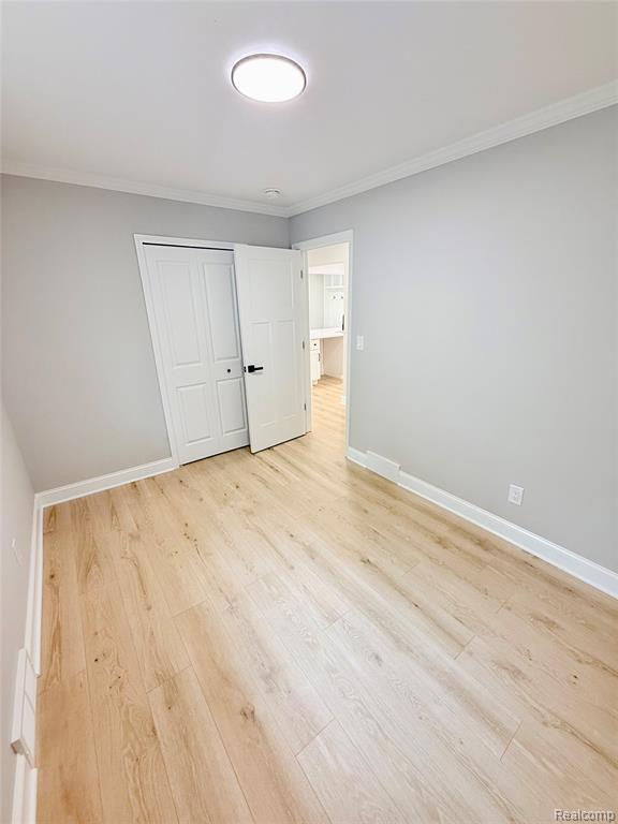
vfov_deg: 102.1
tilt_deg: -18.4
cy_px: 412
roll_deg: +0.3
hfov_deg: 85.7
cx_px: 309
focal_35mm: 14
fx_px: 333
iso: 160
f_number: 2.2
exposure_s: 1/120
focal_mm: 2.22
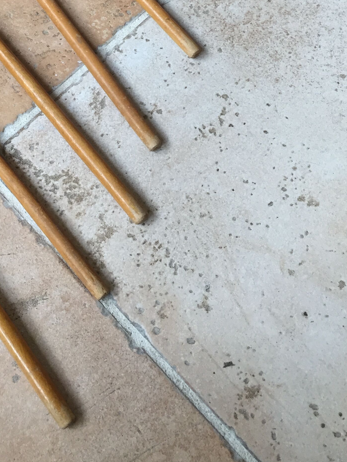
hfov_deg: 28.2
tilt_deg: -64.8
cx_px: 89
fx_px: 682
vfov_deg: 35.7
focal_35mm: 51
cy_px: 66
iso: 50
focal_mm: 4.15
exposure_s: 1/33
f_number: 2.2
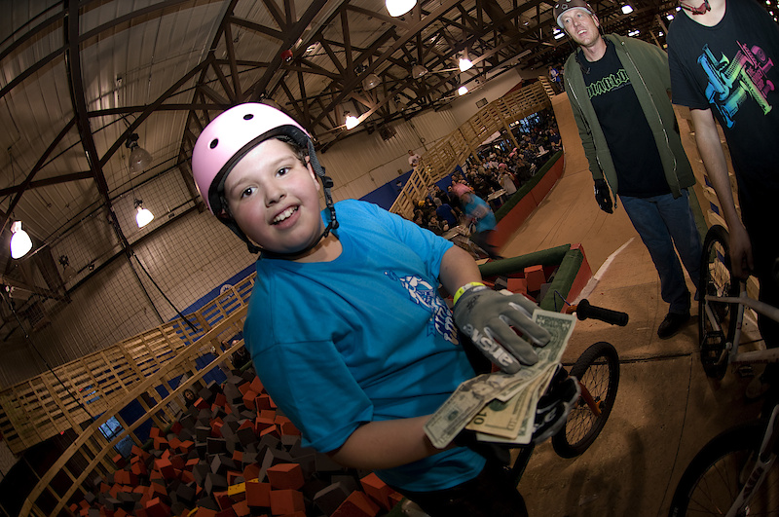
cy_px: 258
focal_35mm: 16
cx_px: 390
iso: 400
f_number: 2.8
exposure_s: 1/30
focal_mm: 10.5
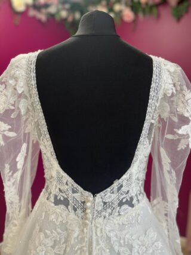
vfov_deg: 67.3
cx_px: 96
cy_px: 128
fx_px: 191
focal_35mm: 26
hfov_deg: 53.0
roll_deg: +1.6
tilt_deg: -5.1
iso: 80
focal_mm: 5.1
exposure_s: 1/50
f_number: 1.6
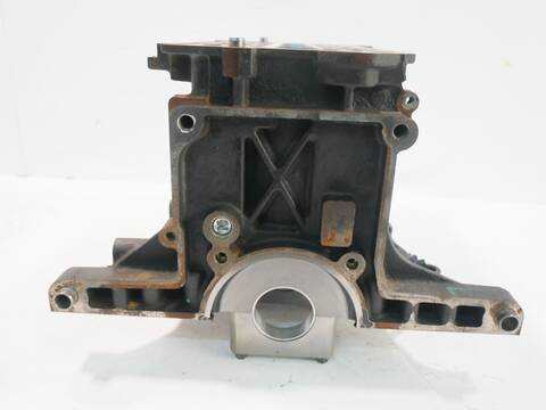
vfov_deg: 46.8
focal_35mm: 30
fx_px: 473
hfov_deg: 60.0
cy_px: 205
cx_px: 273
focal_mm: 15
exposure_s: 1/60
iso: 500
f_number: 3.7
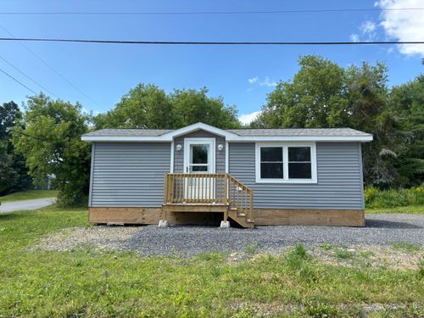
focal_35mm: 26
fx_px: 318
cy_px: 159
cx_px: 212
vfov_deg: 53.1
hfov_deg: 67.3
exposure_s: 1/951
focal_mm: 5.96
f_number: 1.6
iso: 50
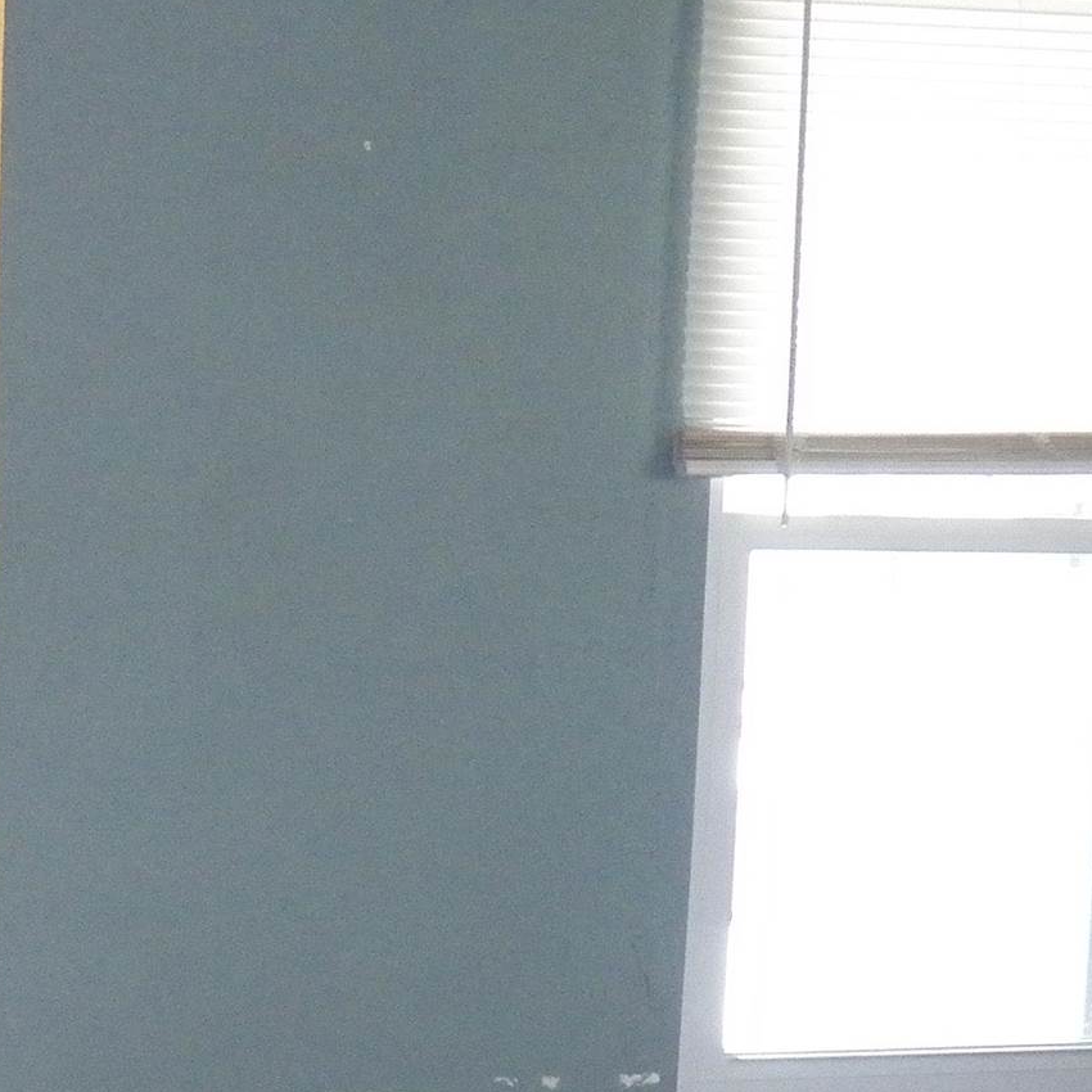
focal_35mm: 99
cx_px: -734
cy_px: 809
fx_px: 3533
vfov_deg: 17.5
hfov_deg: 15.6
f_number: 2.8
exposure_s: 1/30
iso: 320
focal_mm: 5.5
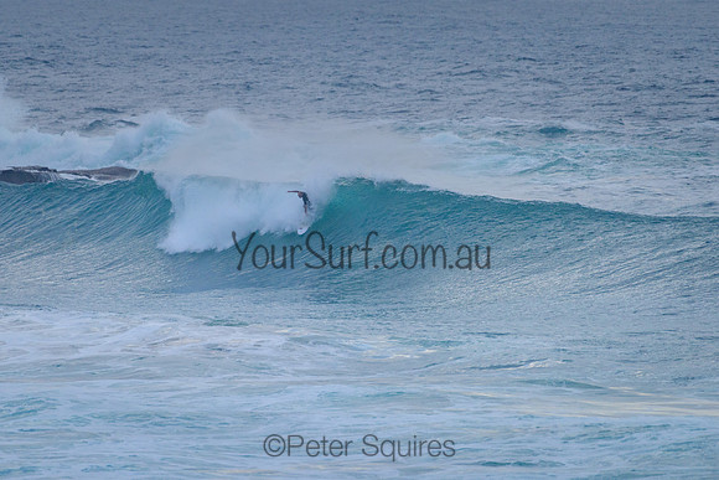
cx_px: 331
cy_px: 213
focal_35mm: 613
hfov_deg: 3.4
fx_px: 12249
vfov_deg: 2.2
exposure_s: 1/2000
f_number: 5.6
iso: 640
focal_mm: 500
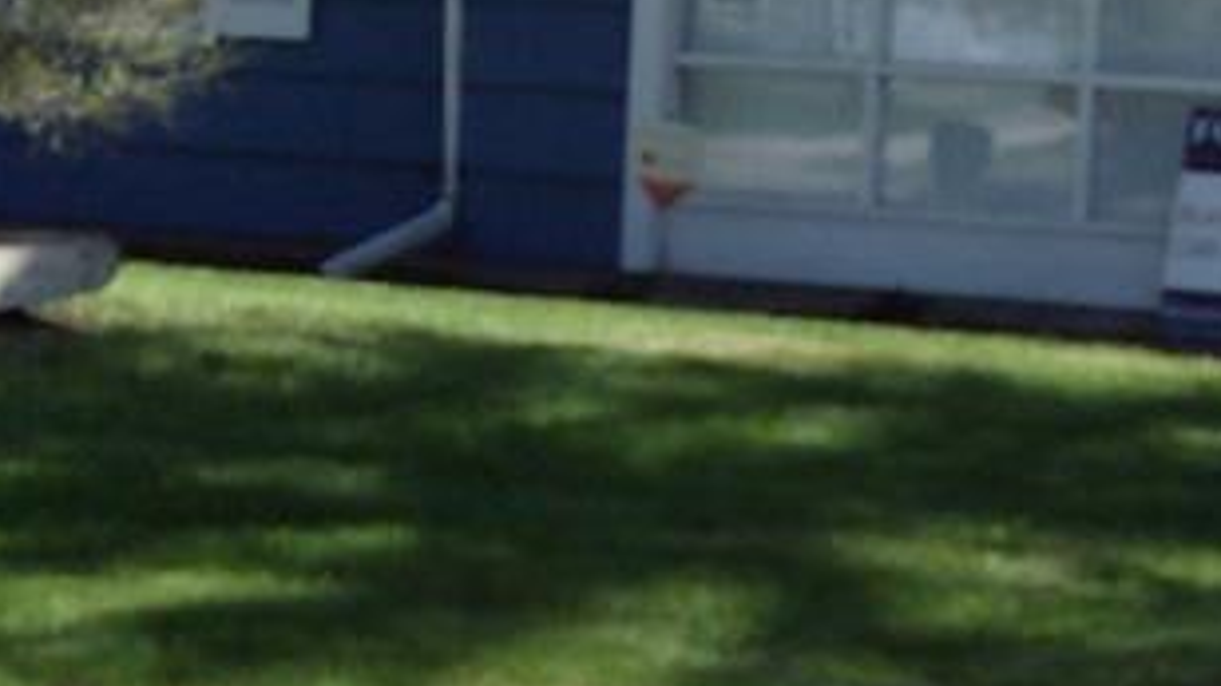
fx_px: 4207
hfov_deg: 16.5
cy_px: 464
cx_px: 864
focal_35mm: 130
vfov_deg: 9.3
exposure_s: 1/469
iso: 100
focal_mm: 6
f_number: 4.7
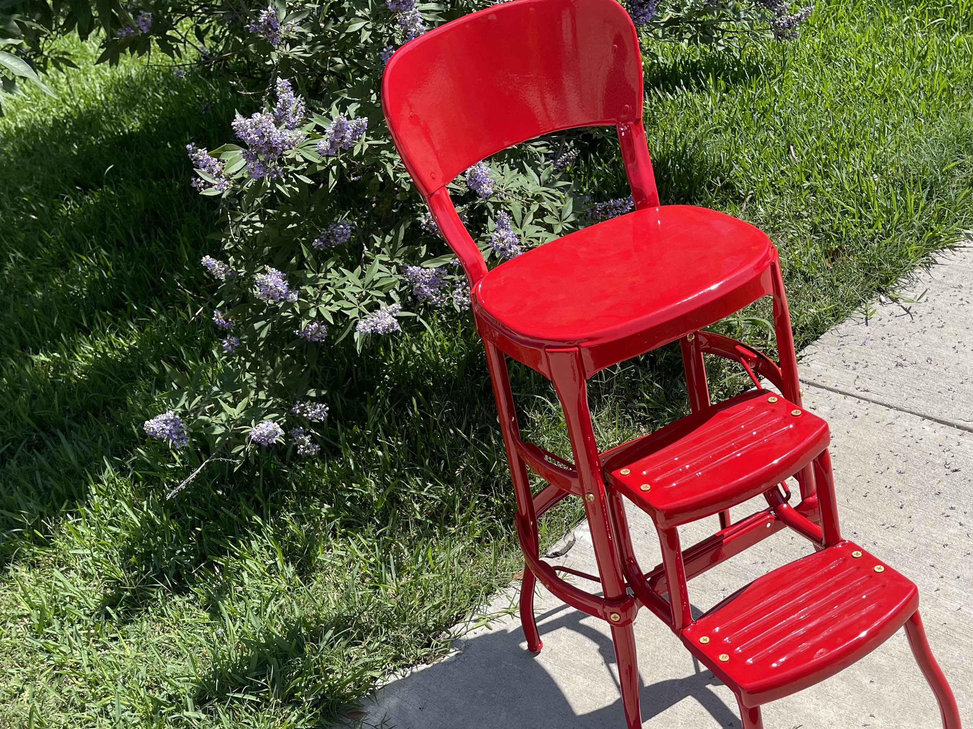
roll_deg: +13.1
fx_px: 1096
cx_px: 565
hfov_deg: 47.7
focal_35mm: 39
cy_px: 409
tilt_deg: -32.3
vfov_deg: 36.8
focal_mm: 5.1
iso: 32
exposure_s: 1/3003
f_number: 1.6
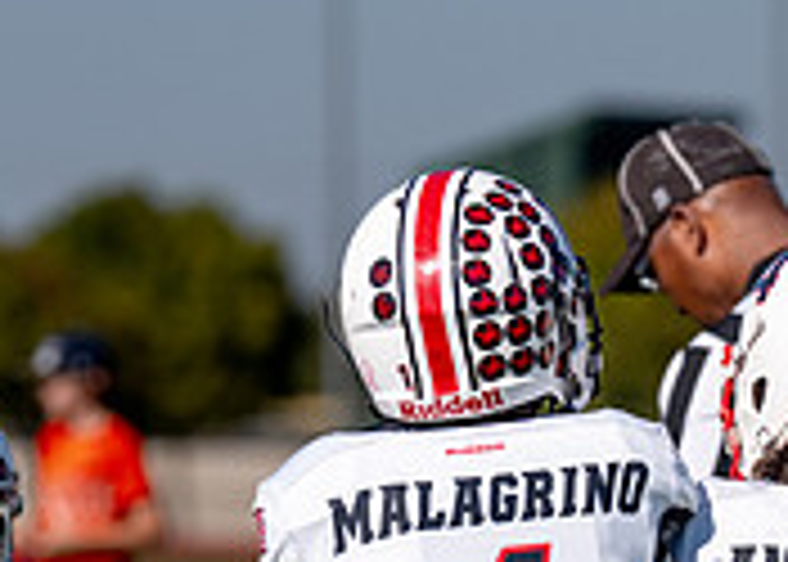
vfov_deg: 3.0
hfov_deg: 4.2
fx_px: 10832
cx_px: 799
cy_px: 759
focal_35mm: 484
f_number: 2.8
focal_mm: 131
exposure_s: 1/10000
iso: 320
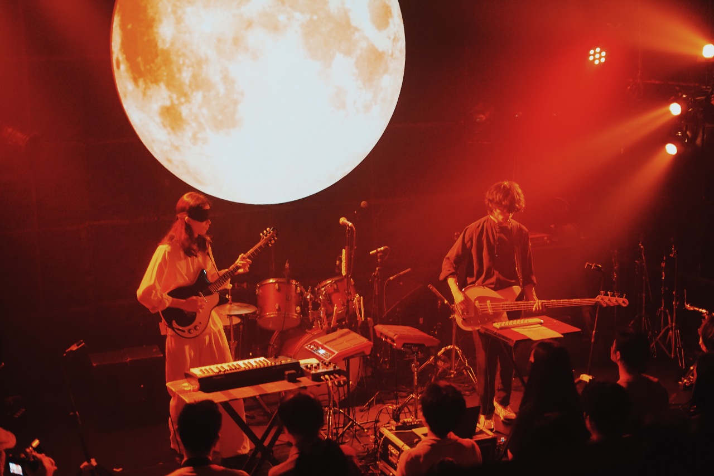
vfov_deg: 27.0
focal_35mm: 50
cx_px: 357
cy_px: 238
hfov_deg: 39.6
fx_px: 991
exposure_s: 1/60
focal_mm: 50
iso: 3200
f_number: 2
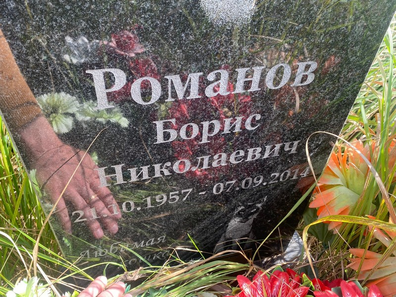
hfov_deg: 67.3
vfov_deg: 53.1
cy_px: 148
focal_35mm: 26
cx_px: 198
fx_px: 297
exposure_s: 1/212
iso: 32
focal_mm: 4.25
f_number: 1.8
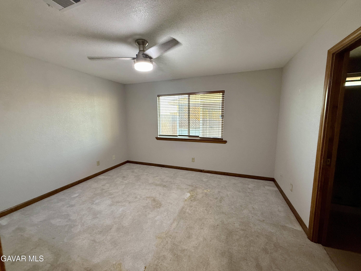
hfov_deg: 102.1
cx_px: 180
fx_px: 146
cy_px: 136
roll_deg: +0.3
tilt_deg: -7.1
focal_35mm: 14
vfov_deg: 85.7
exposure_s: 1/60
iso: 200
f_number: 2.2
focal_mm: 2.22
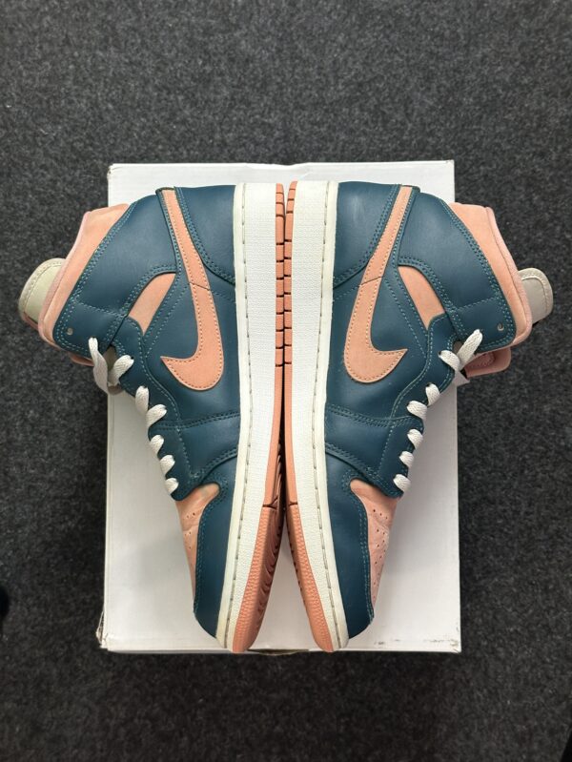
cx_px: 286
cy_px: 381
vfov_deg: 39.6
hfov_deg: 30.3
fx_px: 1057
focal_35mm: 48
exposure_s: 1/51
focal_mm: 6.86
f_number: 1.78
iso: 250
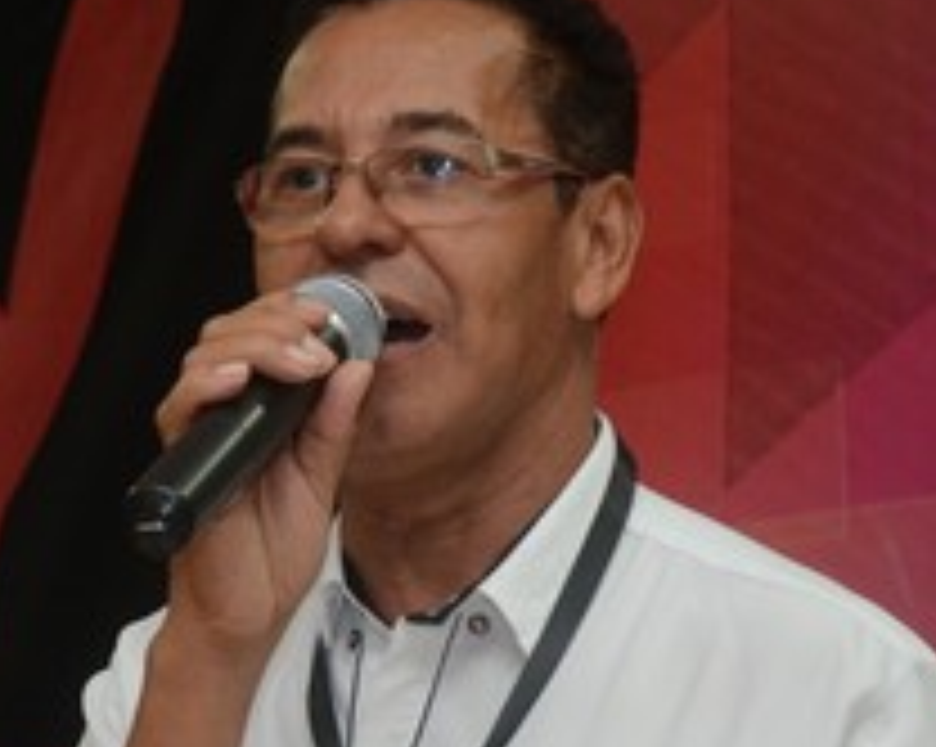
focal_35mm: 201
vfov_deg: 7.7
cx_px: 126
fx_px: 5563
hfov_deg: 9.6
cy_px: 531
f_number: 5.3
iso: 1600
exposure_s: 1/125
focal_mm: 66
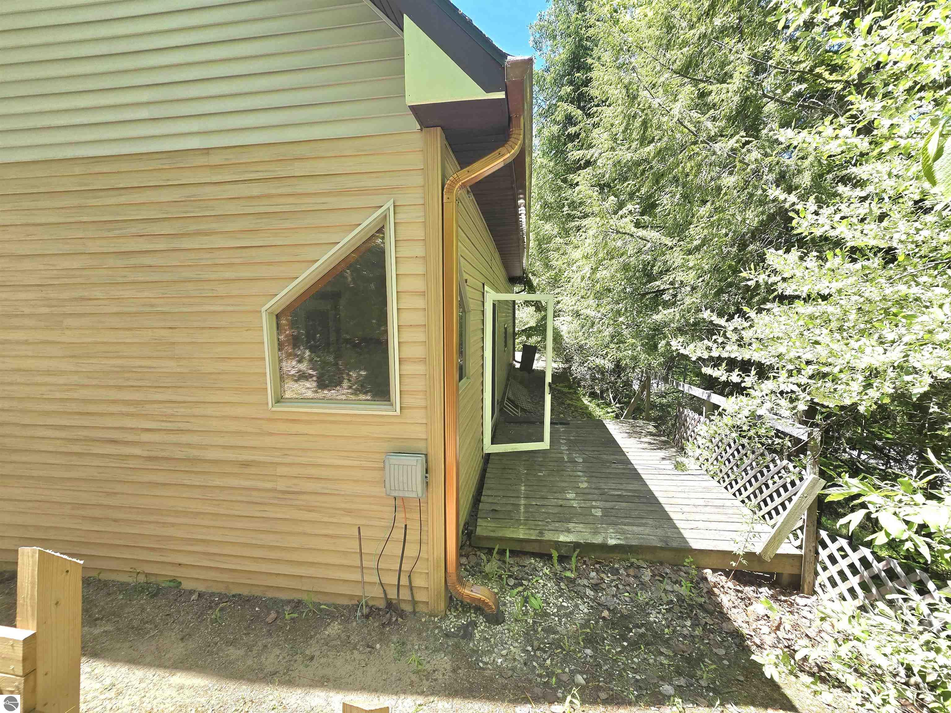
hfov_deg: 106.2
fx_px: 357
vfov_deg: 89.9
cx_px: 476
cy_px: 356
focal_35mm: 13
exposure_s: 1/588
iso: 50
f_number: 2.2
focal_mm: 2.2
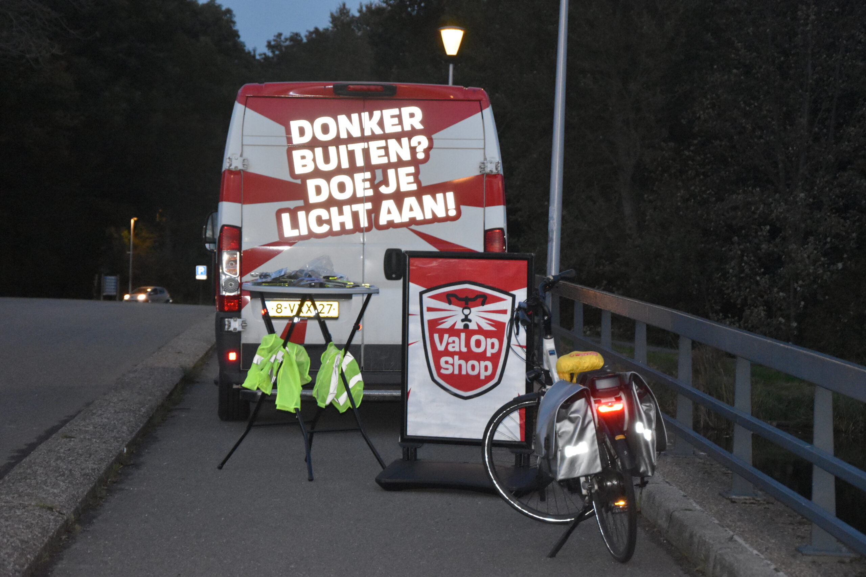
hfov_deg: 21.9
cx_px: 433
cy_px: 288
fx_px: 2237
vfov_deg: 14.7
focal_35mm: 93
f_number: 5.3
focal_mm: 62
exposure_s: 1/60
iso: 5000
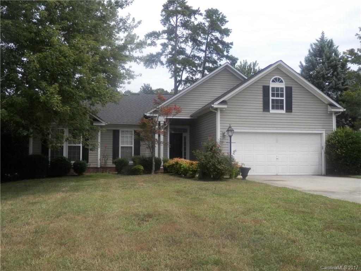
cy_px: 136
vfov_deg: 42.9
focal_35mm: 33
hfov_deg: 55.4
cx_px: 180
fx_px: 344
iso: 80
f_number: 3.4
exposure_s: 1/800
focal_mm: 6
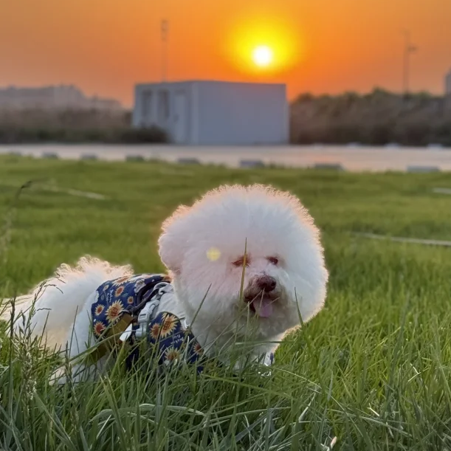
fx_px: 1474
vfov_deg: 17.4
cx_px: 233
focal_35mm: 100
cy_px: 166
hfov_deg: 17.4
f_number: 1.78
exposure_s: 1/606
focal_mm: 6.76
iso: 100
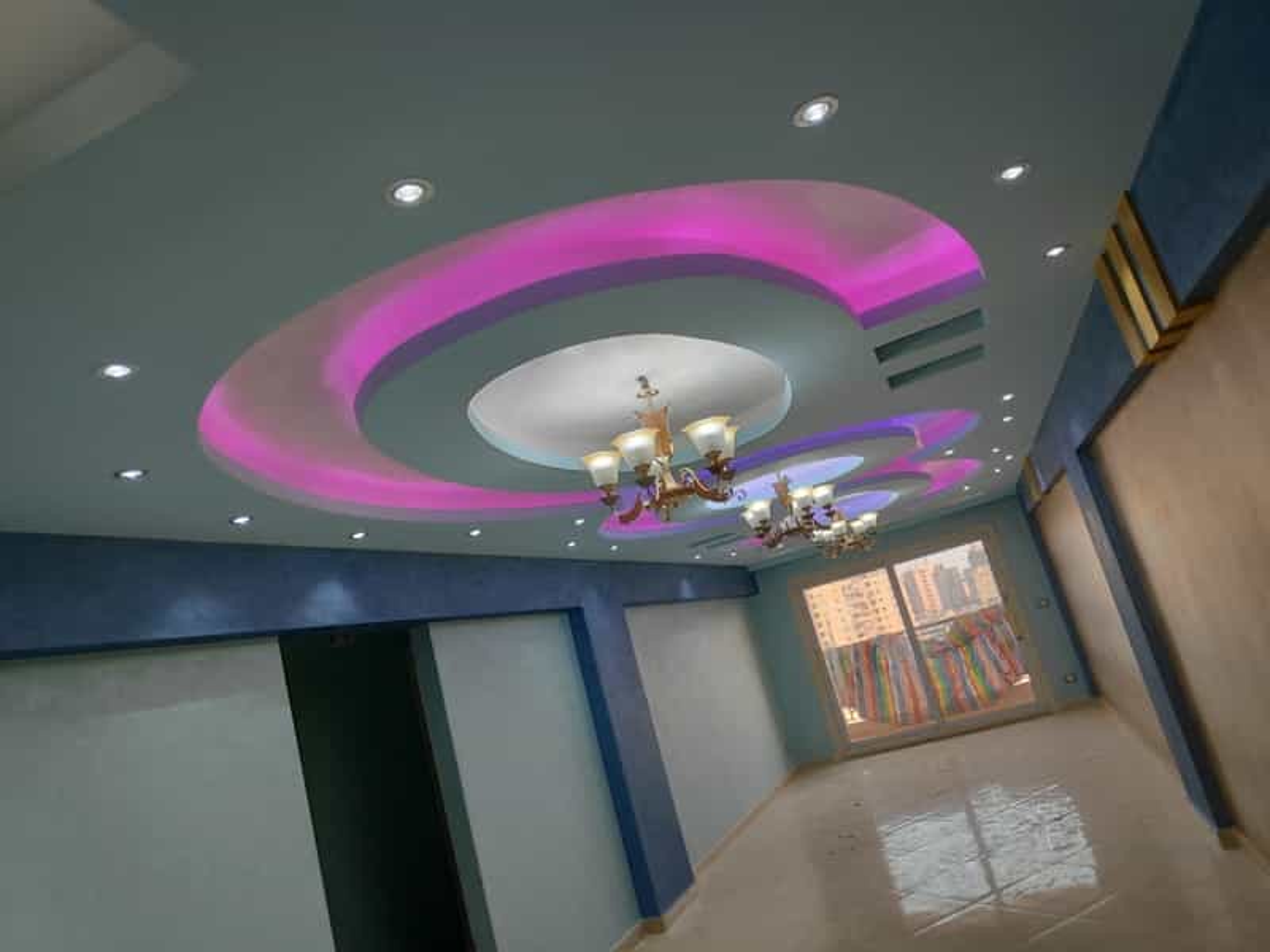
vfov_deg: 66.0
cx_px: 635
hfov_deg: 81.7
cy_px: 476
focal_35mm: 20
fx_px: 734
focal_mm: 3.94
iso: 409
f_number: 1.9
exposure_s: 1/100
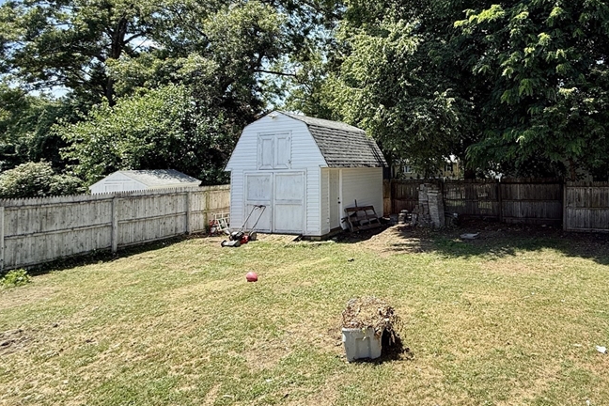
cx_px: 415
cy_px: 132
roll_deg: +2.4
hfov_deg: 73.3
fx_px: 389
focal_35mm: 23
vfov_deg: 53.9
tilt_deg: +4.0
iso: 50
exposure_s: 1/522
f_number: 2.2
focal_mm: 2.22
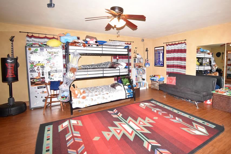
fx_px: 115
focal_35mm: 18
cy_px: 69
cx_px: 134
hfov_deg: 89.3
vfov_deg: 67.2
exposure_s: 1/125
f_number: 4.5
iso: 1100
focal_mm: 10
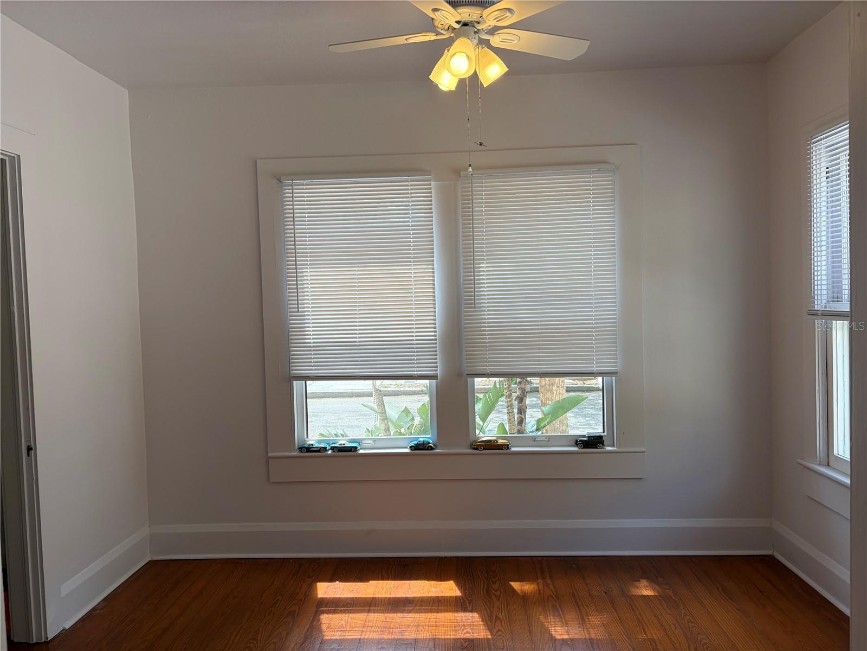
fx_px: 651
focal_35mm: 26
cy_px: 326
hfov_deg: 67.3
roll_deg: +1.3
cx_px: 434
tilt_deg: -1.2
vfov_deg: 53.1
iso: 50
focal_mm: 5.96
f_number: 1.6
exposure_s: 1/331
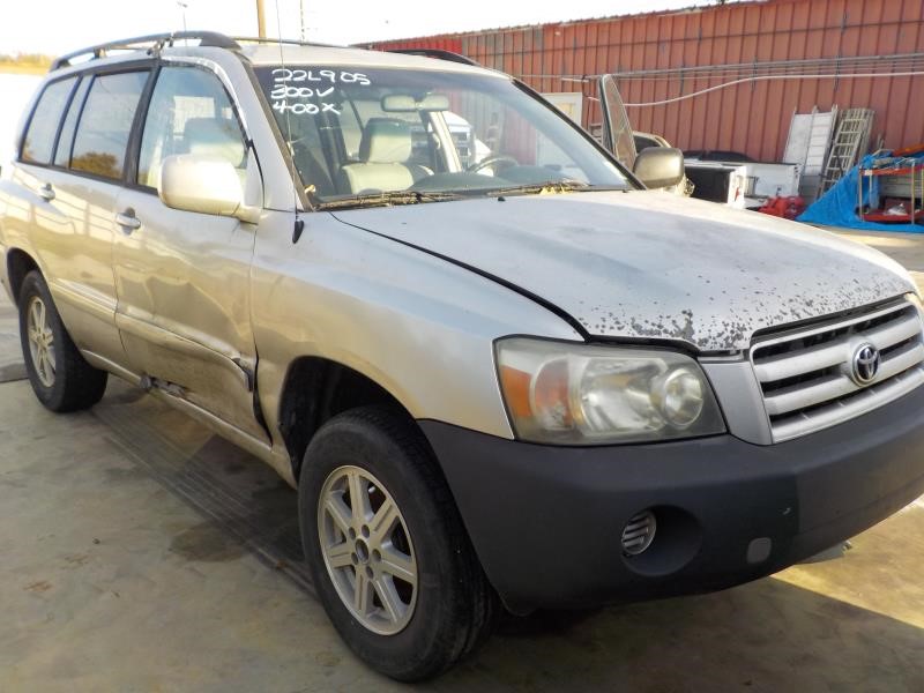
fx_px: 801
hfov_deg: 60.0
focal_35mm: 30
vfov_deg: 46.8
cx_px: 462
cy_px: 346
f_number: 3.3
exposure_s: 1/320
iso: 125
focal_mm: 4.1
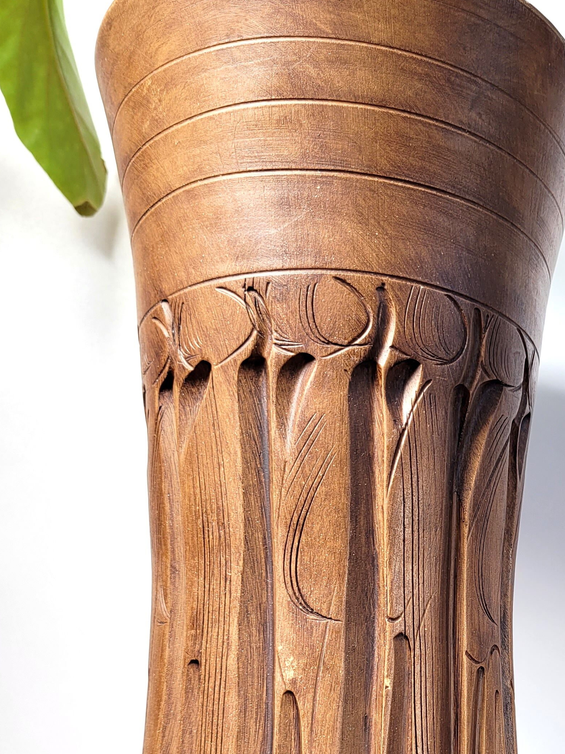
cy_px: 647
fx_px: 1088
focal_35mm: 50
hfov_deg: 28.2
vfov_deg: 36.3
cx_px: 493
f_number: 1.8
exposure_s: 1/238
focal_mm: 5.4
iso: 40
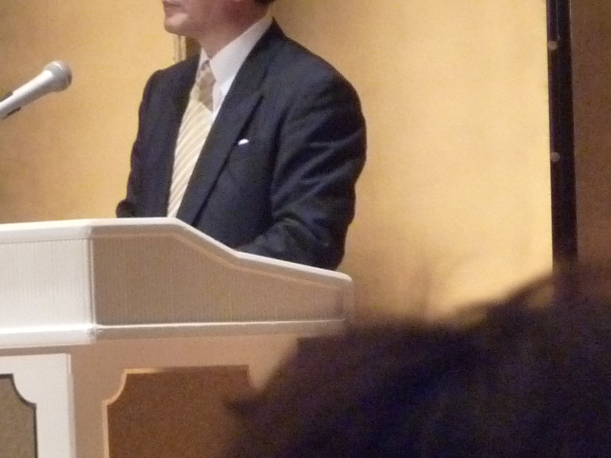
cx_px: 168
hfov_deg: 3.9
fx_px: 8965
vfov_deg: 2.9
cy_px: 124
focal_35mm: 508
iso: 800
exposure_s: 1/50
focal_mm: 27.8
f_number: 4.5
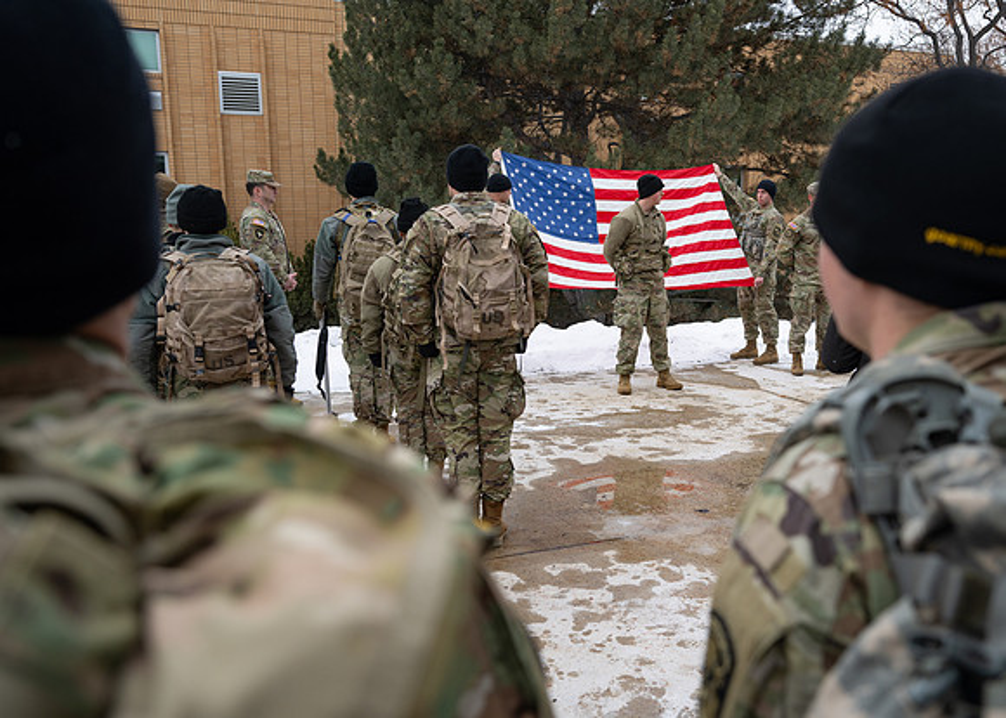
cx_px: 605
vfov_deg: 39.2
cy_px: 403
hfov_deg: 52.7
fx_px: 1008
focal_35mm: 35
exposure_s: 1/800
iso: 100
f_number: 4
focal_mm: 30
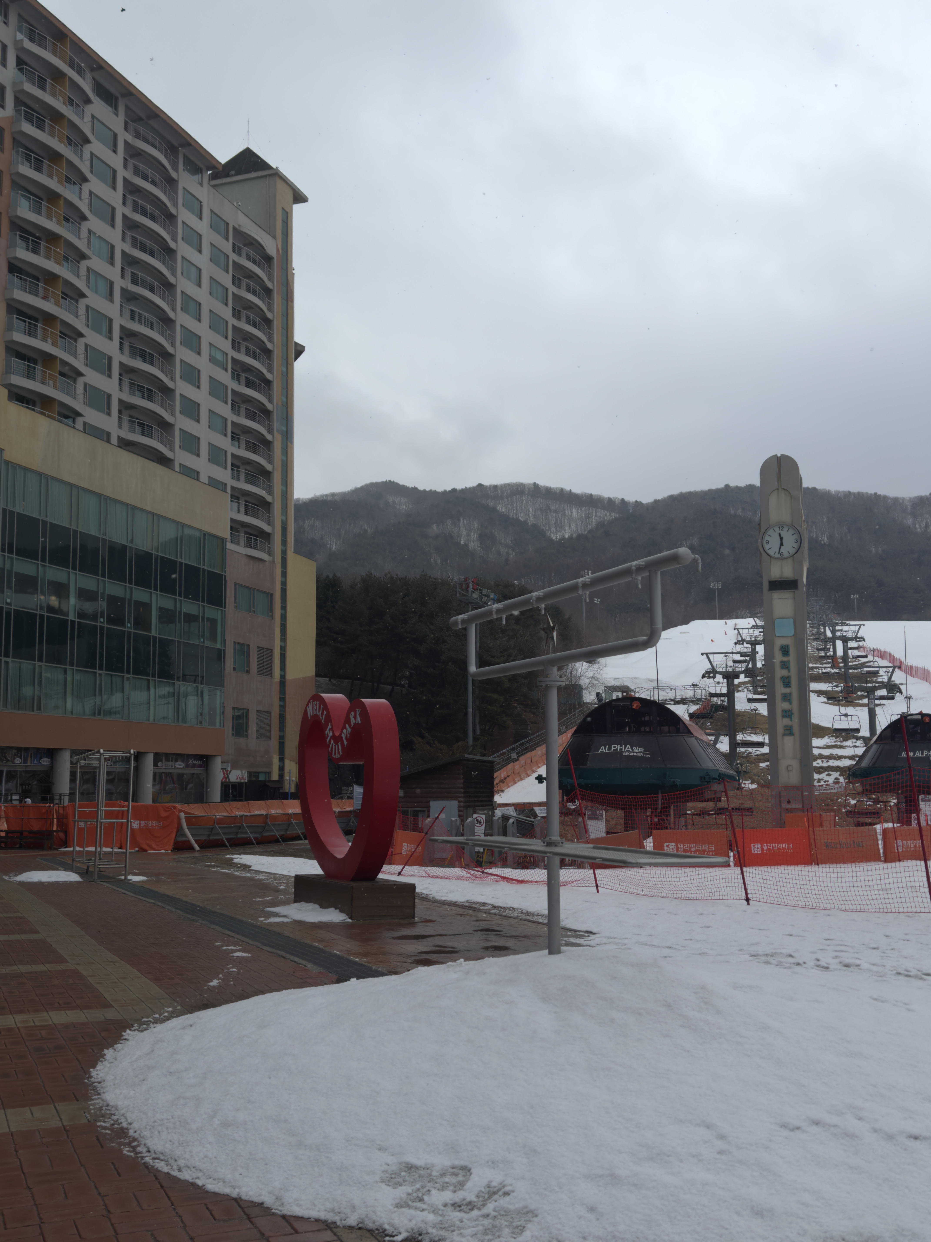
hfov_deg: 40.7
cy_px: 621
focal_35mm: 35
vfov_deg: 52.6
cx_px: 466
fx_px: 1255
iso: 100
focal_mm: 6.86
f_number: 1.78
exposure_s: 1/4608
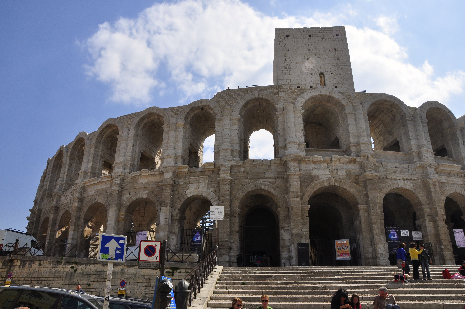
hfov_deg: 67.4
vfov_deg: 47.8
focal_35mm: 27
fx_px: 348
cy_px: 154
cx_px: 232
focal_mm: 18
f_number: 13
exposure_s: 1/640
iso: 400
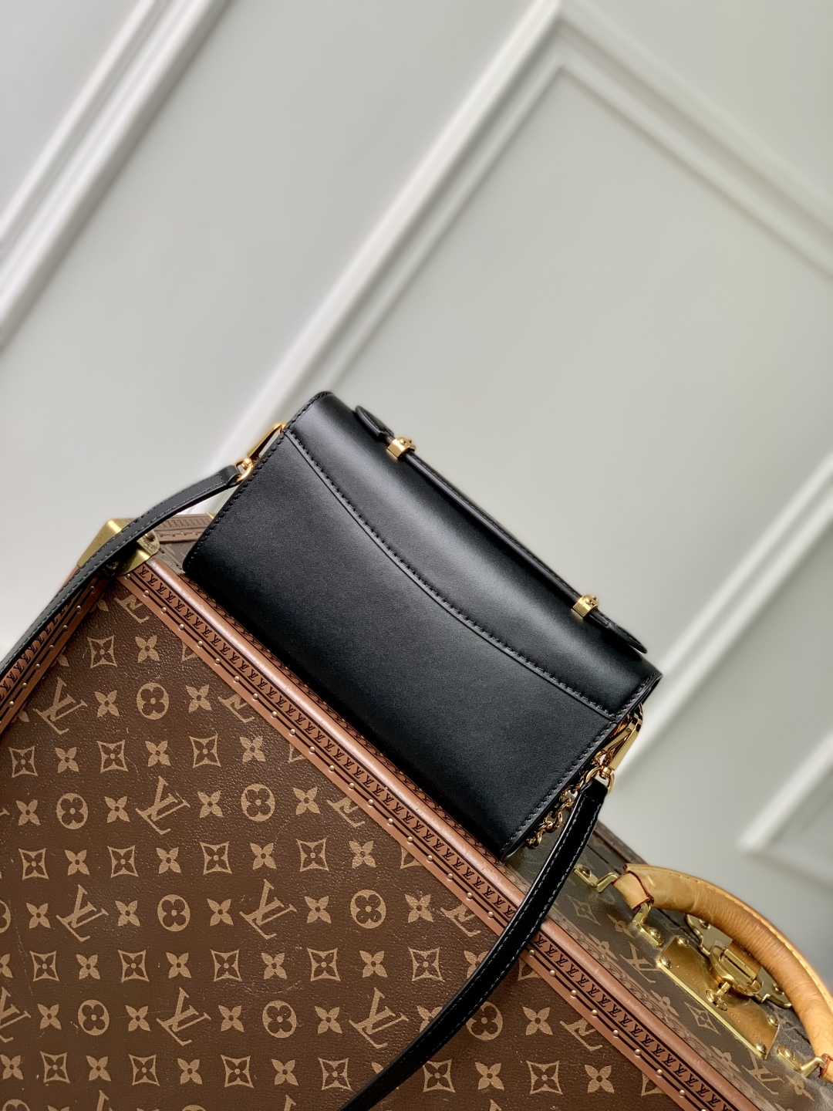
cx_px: 416
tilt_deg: -13.7
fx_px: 1668
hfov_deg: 28.0
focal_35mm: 52
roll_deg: -36.6
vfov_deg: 36.8
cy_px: 556
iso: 40
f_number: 2.4
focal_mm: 6
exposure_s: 1/122
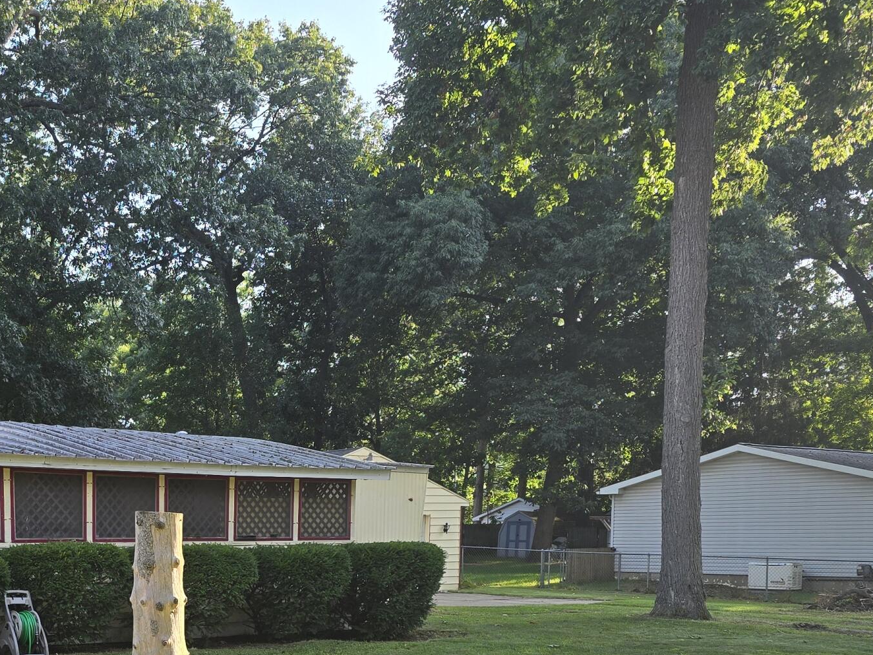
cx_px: 116
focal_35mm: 51
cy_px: 659
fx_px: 1286
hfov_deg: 35.6
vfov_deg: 26.9
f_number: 1.7
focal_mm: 6.3
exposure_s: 1/180
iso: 20
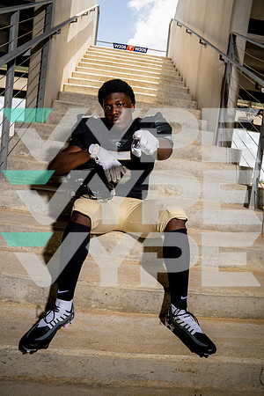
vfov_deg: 73.7
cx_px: 132
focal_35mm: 24
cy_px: 198
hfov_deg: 53.1
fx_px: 264
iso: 100
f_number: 6.3
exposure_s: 1/250
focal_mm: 24
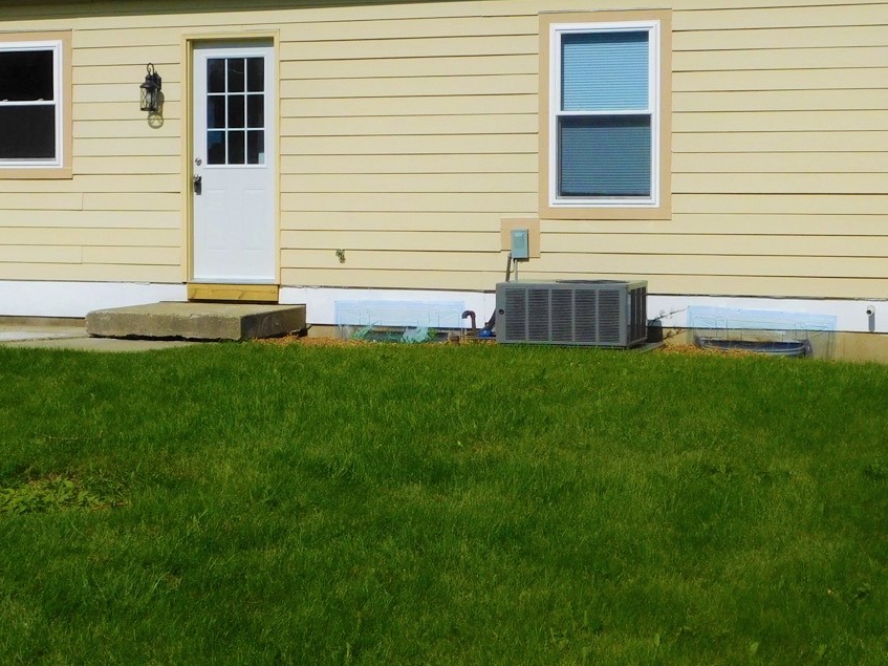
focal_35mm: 68
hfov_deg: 28.6
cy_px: 278
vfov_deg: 21.6
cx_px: 441
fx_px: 1744
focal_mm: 7.1
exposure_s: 1/1000
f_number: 7.2
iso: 125
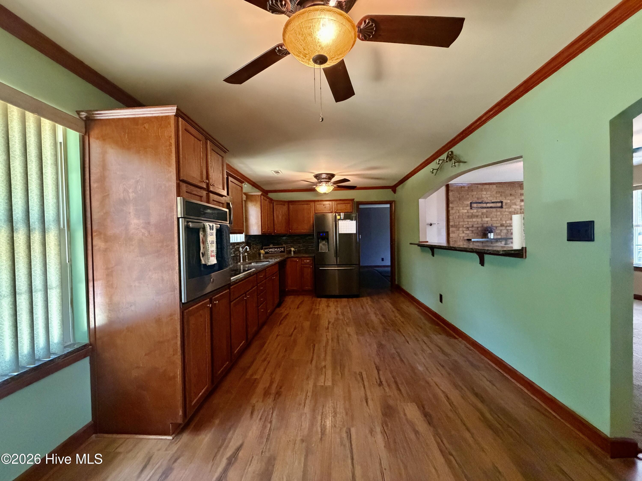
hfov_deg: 102.1
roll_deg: +1.6
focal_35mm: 14
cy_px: 240
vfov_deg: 85.7
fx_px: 260
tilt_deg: -1.1
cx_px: 321
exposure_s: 1/60
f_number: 2.2
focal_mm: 2.22
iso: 1000
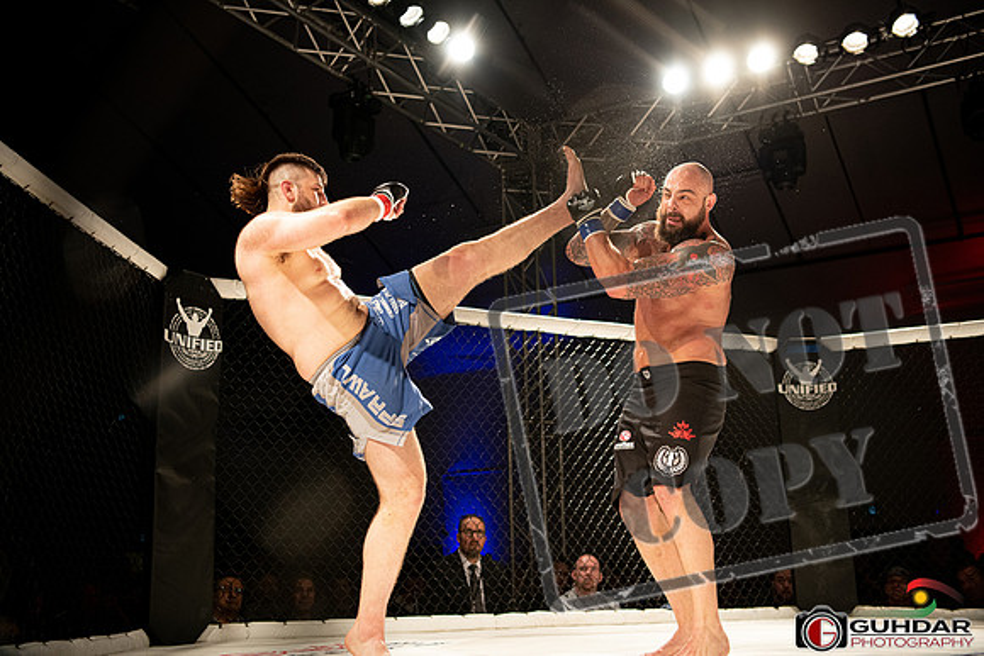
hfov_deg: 48.4
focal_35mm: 40
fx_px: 1094
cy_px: 328
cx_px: 492
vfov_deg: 33.4
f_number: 2.8
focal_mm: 40
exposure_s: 1/1000
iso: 1250
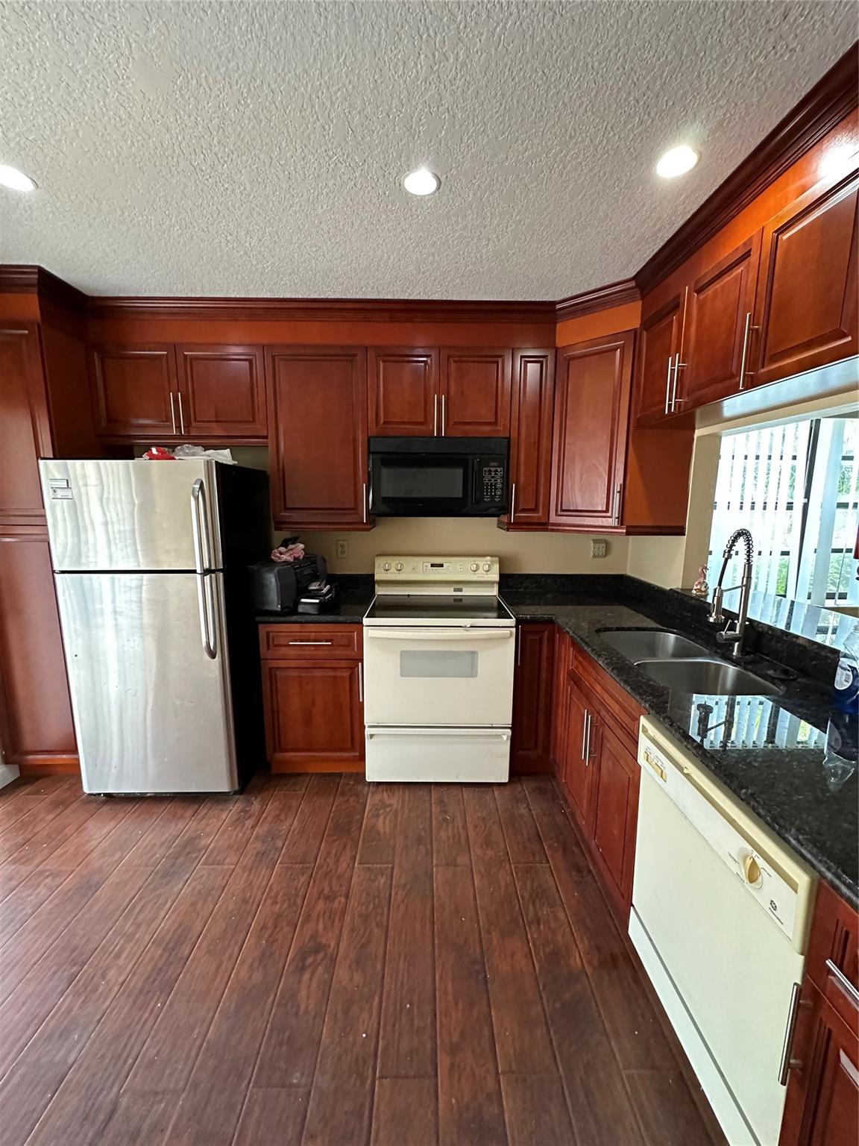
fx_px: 463
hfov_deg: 85.7
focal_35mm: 14
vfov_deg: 102.1
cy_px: 573
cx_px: 430
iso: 800
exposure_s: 1/60
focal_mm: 2.22
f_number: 2.2
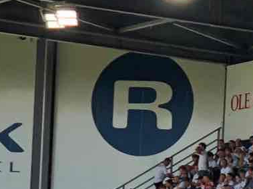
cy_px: 297
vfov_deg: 4.7
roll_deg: -2.1
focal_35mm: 312
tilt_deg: +2.1
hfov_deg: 5.9
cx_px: 722
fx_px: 2280
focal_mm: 6
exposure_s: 1/510
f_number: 2.4
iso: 16
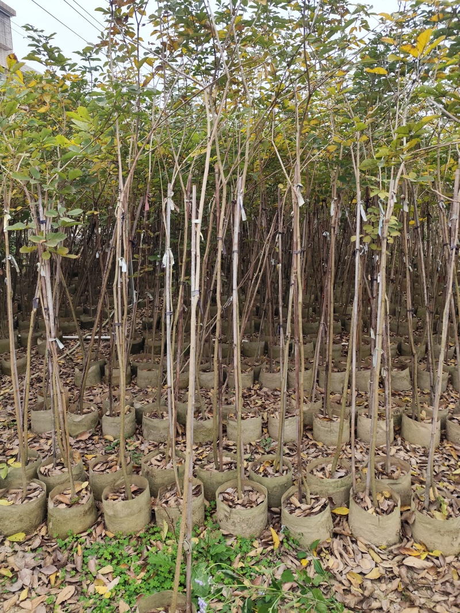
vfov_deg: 73.9
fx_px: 408
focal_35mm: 23
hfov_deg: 58.9
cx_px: 230
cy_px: 306
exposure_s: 1/360
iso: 50
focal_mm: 6.19
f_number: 1.65
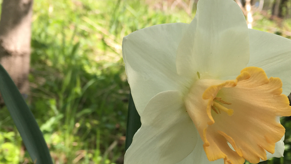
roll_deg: -9.8
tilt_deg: -11.7
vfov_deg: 25.3
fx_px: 363
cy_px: 109
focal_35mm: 47
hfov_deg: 43.7
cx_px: 149
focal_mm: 4.15
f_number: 2.2
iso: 25
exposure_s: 1/348
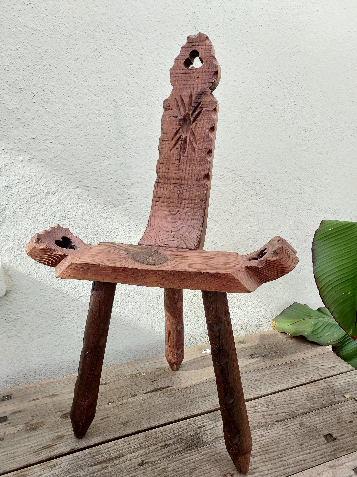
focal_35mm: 24
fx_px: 330
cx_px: 178
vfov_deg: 71.6
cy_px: 238
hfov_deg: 56.8
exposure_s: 1/100
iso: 80
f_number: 1.8
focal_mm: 4.6
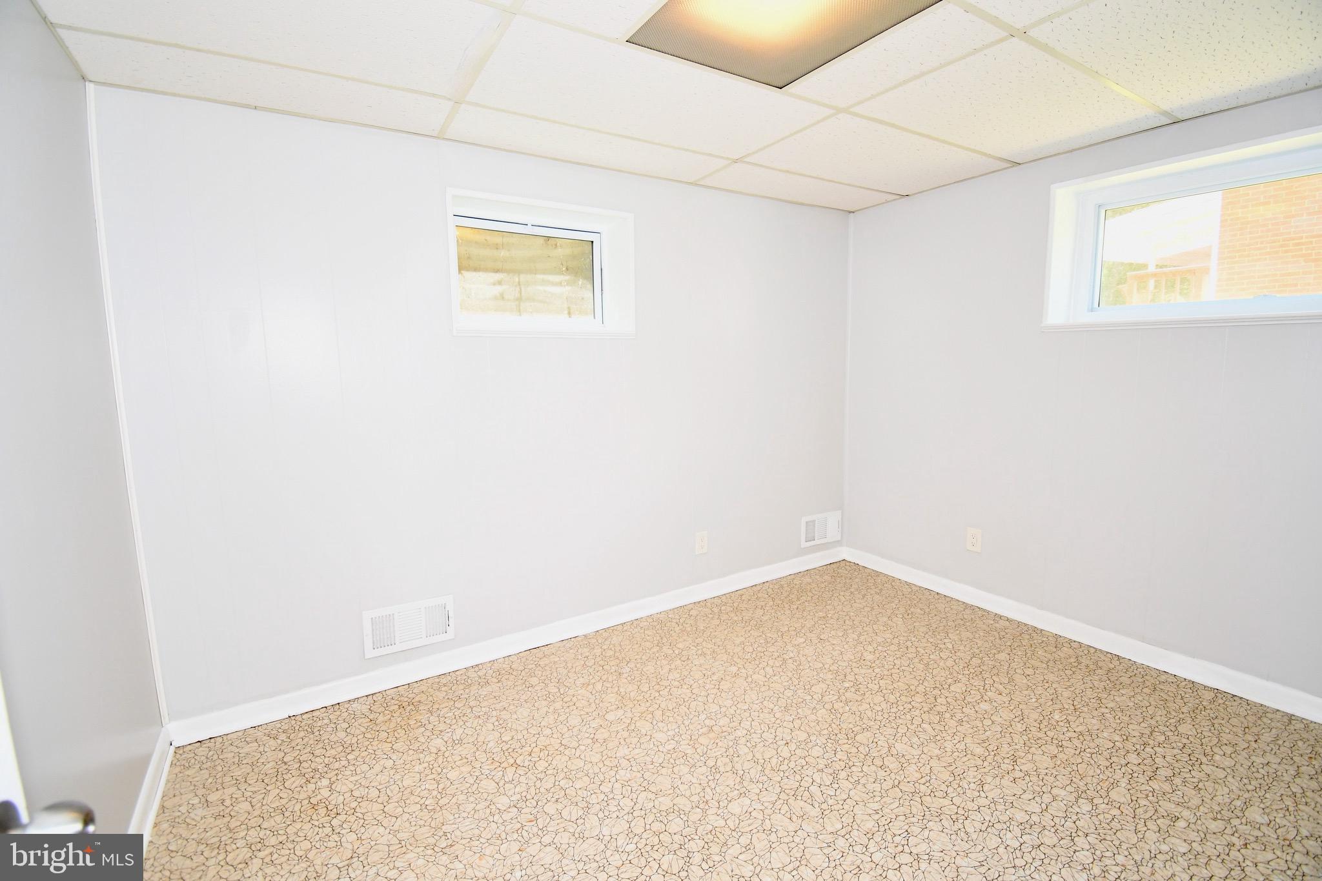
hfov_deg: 100.4
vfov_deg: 77.3
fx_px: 551
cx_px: 661
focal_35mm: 15
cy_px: 440
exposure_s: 1/60
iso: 900
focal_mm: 10
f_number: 4.5
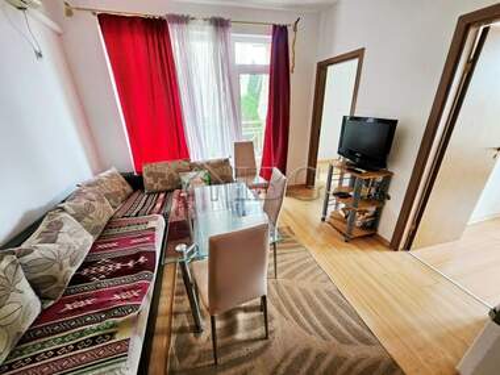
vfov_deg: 89.9
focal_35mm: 13
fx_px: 188
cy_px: 188
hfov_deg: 106.2
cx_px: 250
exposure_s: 1/50
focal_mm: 1.7
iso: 160
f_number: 2.2
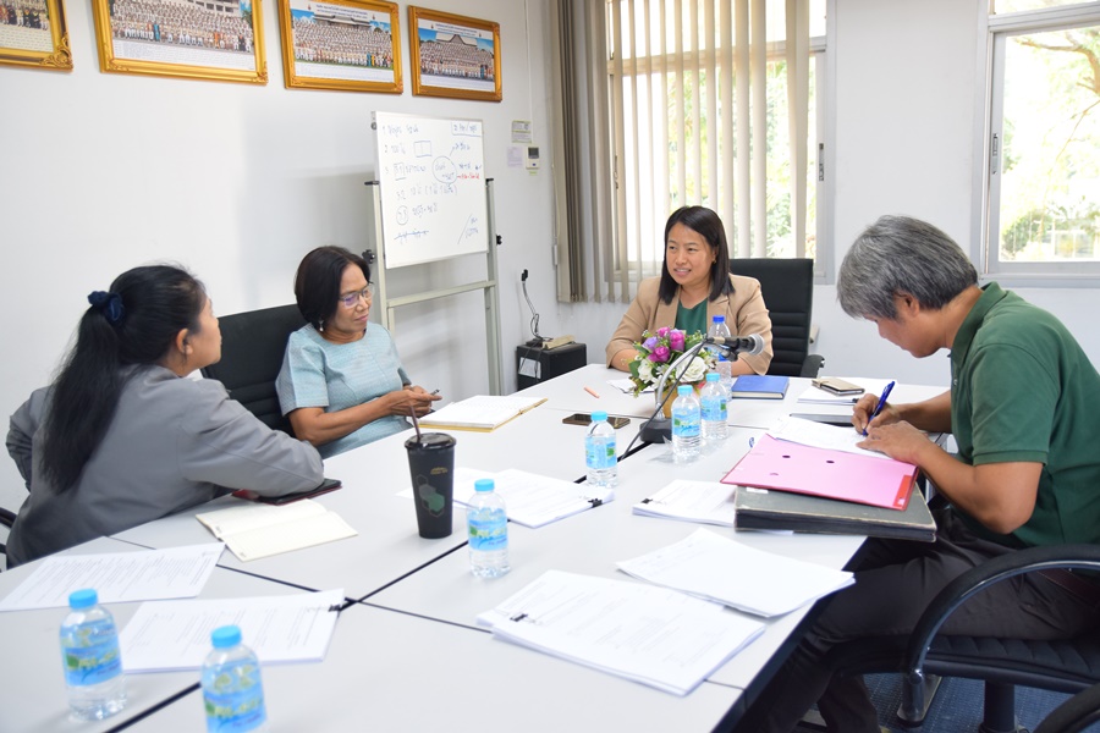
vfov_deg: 40.0
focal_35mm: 33
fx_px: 1008
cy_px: 366
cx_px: 550
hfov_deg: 57.2
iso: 1000
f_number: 2.8
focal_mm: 22
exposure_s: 1/160
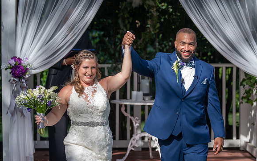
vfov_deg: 8.5
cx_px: 145
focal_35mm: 154
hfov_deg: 13.6
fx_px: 1079
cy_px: 85
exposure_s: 1/400
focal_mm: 114
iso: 50
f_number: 4
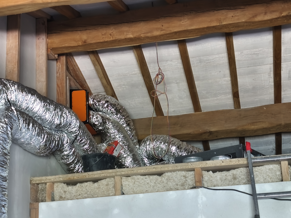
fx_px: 504
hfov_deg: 32.2
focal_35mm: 60
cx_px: 146
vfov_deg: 24.4
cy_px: 109
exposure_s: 1/33.3
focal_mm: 6.18
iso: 1000
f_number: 1.65
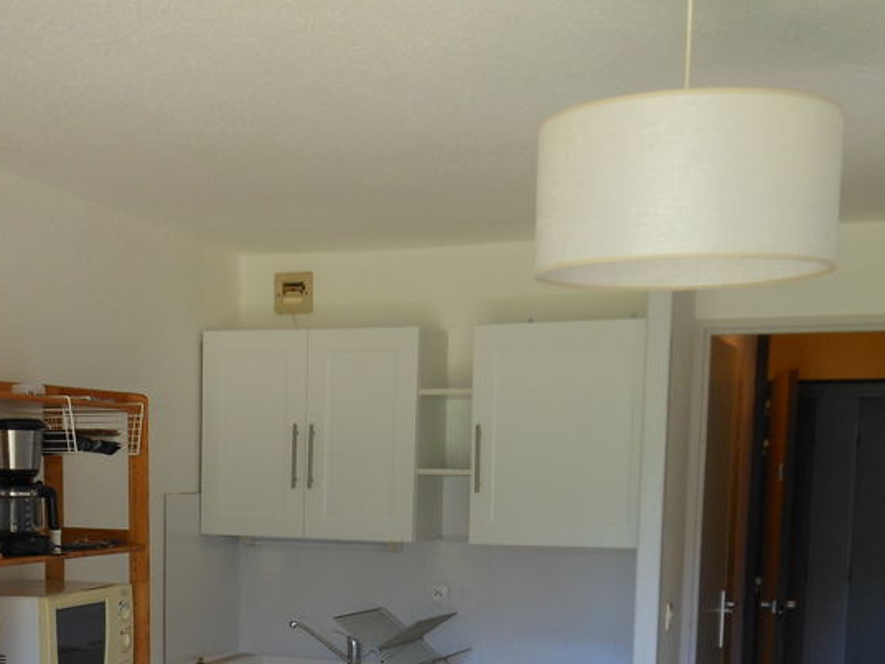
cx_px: 280
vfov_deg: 26.2
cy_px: 596
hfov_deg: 35.1
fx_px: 1381
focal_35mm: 54
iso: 100
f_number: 3.3
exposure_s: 1/30
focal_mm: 5.2
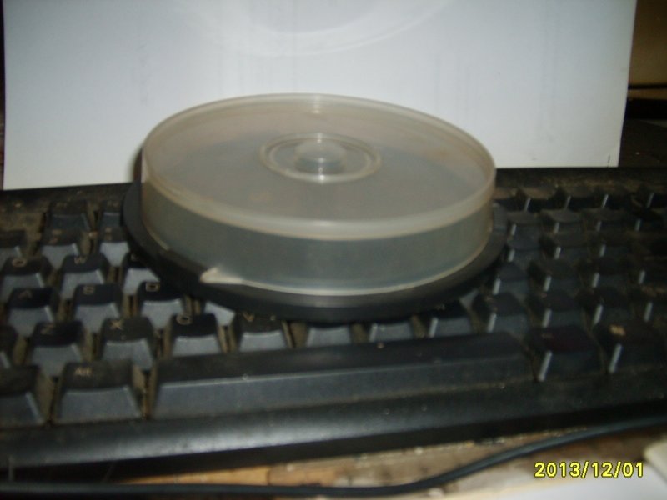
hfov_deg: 52.6
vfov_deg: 40.7
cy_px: 250
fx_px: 674
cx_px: 334
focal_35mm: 35
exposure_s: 1/45
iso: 100
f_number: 2.8
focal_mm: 5.8
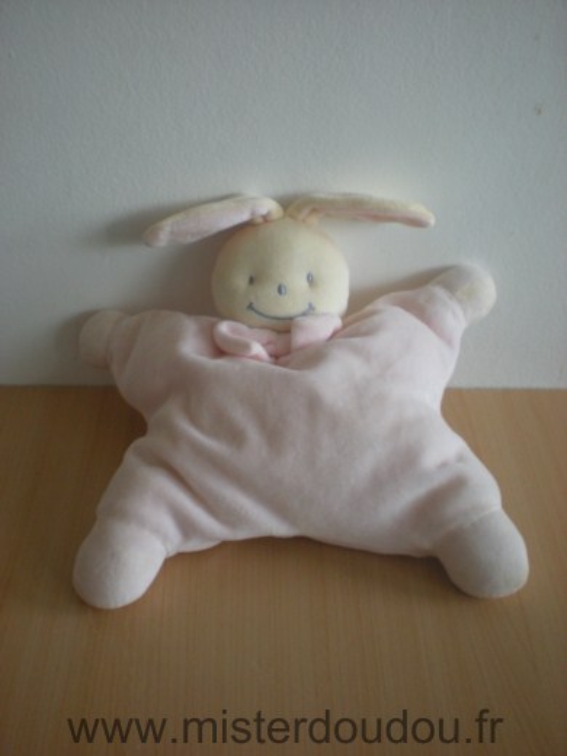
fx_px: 830
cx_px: 284
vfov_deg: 49.0
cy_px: 378
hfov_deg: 37.7
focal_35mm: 38
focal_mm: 6.3
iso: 200
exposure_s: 1/46.1
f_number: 3.1
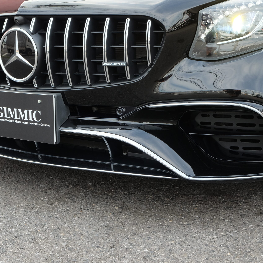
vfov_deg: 28.6
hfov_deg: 28.6
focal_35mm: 60
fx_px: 516
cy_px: 132
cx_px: 117
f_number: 5.6
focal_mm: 31.5
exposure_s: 1/170
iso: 400
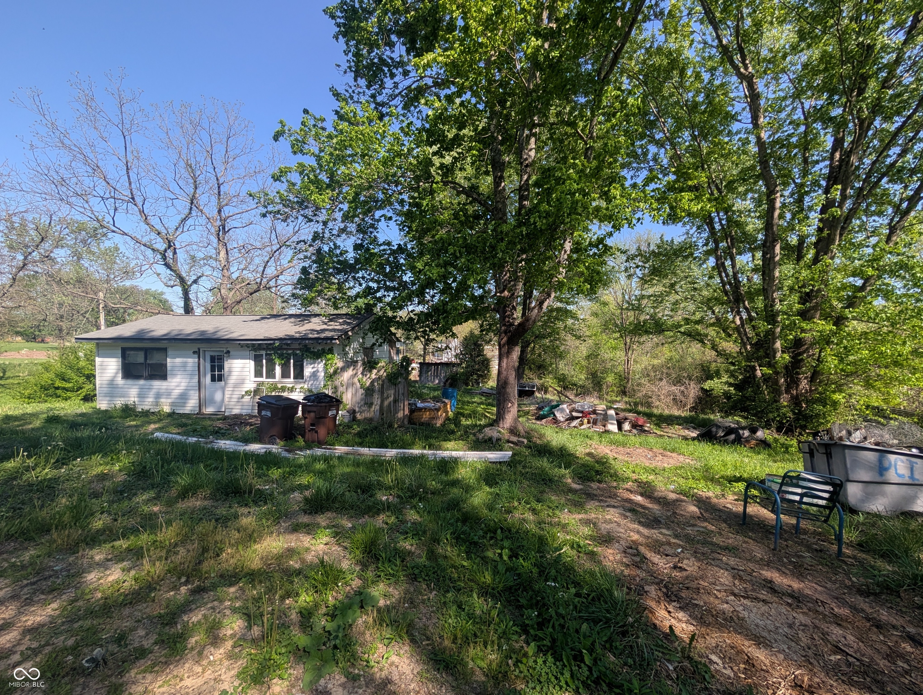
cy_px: 348
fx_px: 320
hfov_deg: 110.5
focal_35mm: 12
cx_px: 462
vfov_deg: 94.6
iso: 48
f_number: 1.7
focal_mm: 2.02
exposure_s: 1/1361
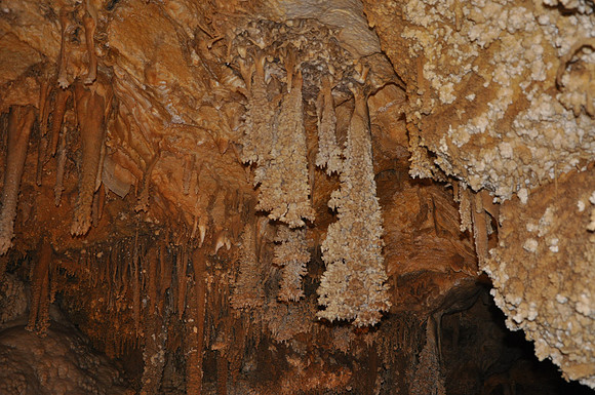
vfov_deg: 26.4
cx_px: 298
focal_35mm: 51
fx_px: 842
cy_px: 198
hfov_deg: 38.9
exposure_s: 1/60
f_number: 4.2
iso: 800
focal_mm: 34
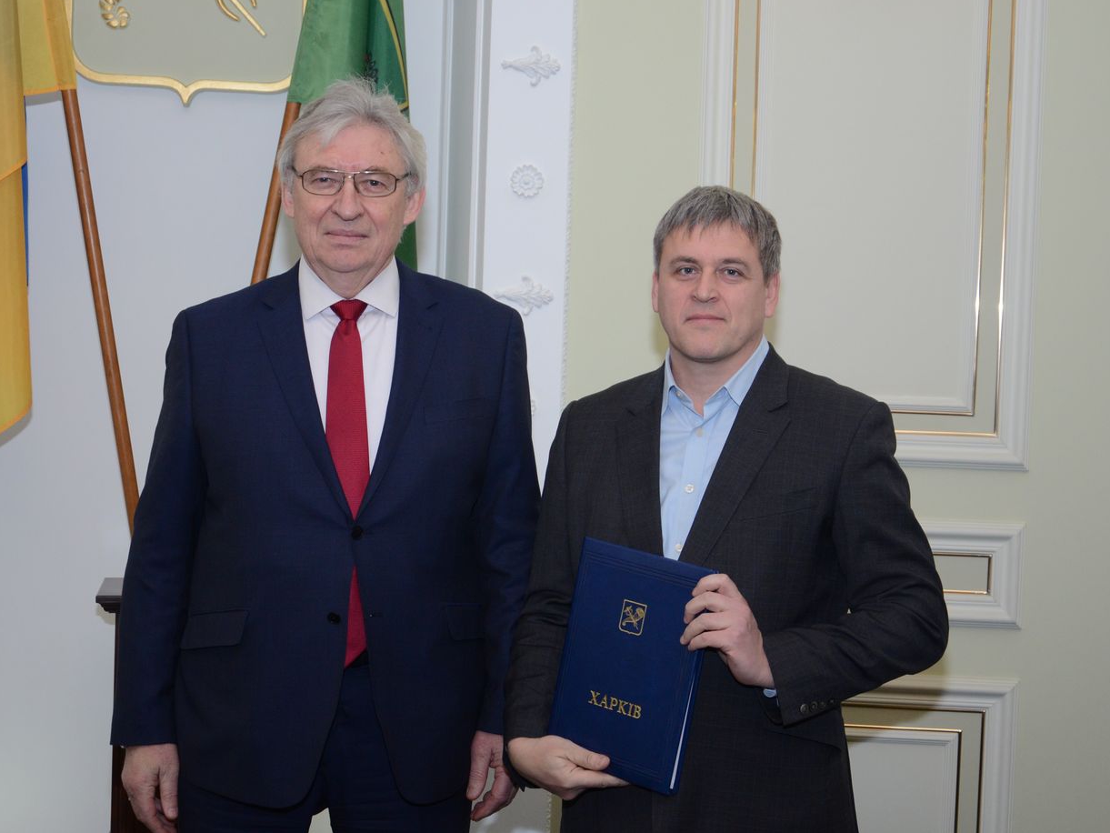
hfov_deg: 29.4
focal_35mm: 66
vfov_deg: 22.3
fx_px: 2117
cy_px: 413
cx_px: 560
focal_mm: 40
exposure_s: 1/200
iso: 1000
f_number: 4.5
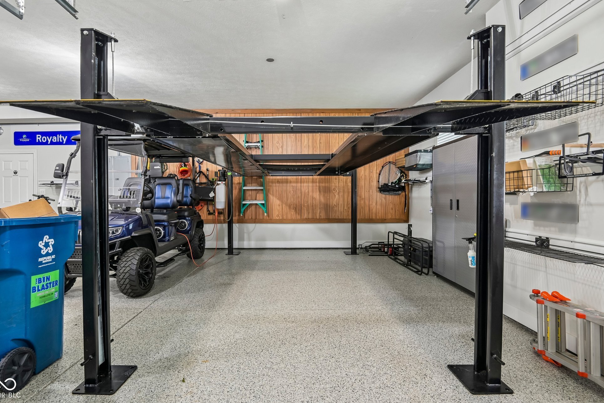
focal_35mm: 17
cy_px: 192
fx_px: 285
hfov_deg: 93.3
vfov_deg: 70.4
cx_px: 296
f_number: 8
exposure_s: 1/8
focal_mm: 16
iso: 400
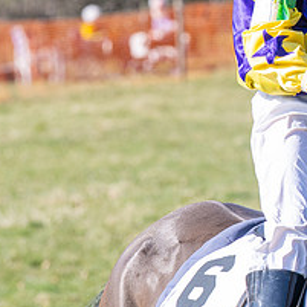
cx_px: 382
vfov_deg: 3.1
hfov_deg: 3.1
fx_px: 5719
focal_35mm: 570
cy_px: 33
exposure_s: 1/800
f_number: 5
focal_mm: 115
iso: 200
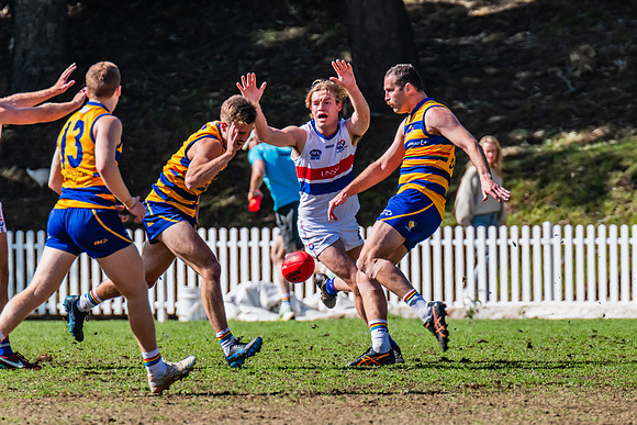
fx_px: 13872
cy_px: 244
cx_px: 413
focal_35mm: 784
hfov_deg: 2.6
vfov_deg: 1.8
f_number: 10
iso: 800
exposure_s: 1/1600
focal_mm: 600
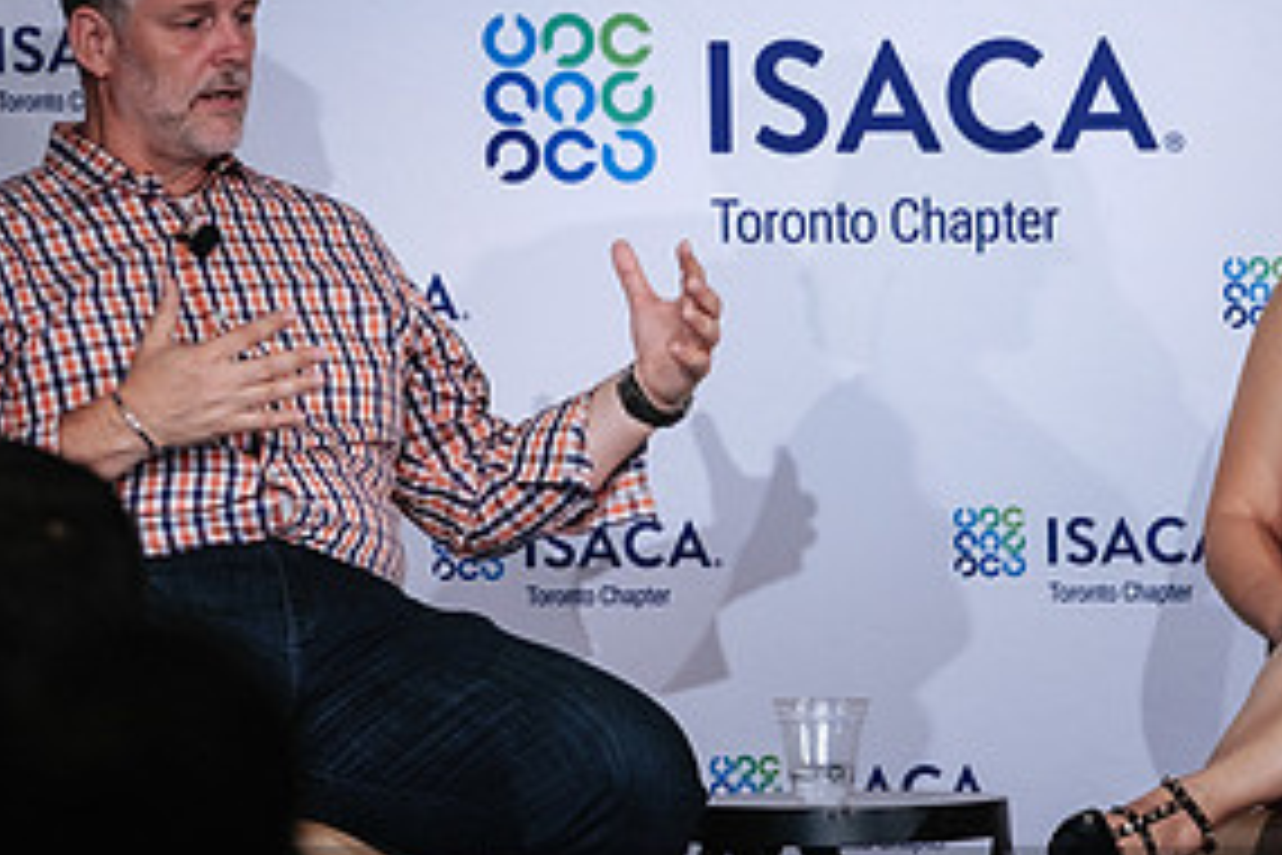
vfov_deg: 2.8
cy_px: 268
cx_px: 582
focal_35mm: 486
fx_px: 17306
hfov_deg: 4.2
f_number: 2.8
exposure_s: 1/100
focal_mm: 140
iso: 400
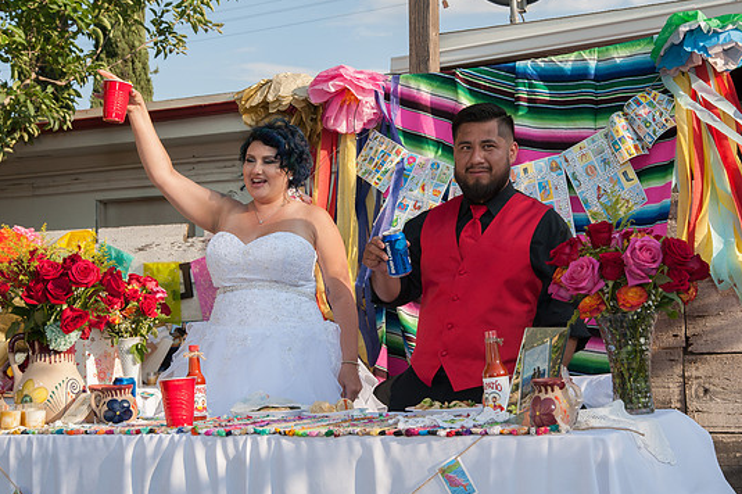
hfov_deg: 38.2
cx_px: 395
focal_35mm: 52
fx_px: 1071
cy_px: 237
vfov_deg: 26.0
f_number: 13
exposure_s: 1/250
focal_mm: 48
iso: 200
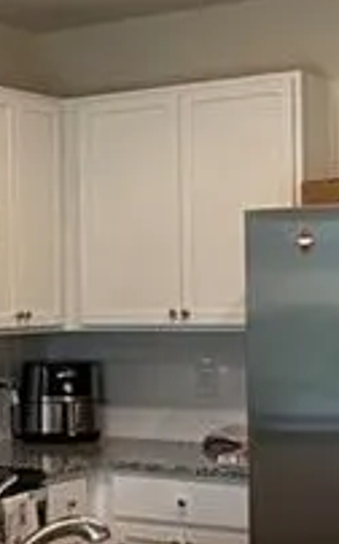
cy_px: 331
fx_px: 1303
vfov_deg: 23.5
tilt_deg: -0.7
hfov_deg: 14.3
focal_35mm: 88
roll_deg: +1.1
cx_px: -78
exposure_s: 1/60
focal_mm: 2.22
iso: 160
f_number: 2.2
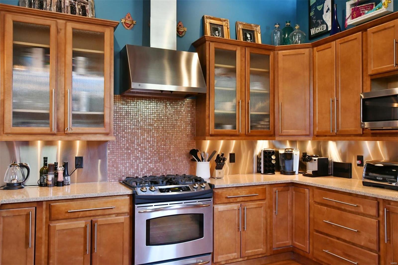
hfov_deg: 61.9
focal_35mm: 30
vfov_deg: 43.6
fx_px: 332
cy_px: 132
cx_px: 199
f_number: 5.6
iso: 3200
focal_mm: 20
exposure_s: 1/125
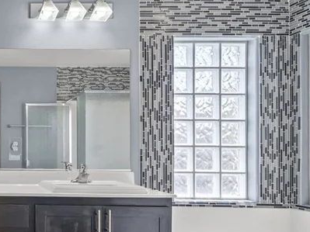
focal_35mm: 37
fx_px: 331
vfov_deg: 38.4
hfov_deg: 39.2
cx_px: -46
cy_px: 147
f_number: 9
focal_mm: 15
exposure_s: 1/2.5
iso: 200
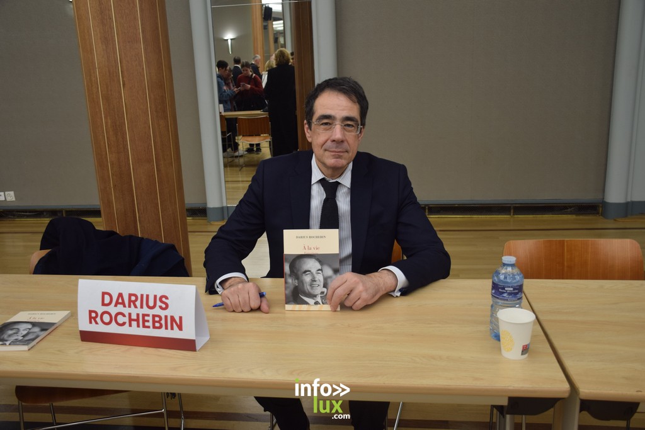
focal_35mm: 33
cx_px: 322
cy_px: 215
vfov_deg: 40.0
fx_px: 591
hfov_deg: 57.2
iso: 400
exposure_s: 1/60
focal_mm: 22
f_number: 4
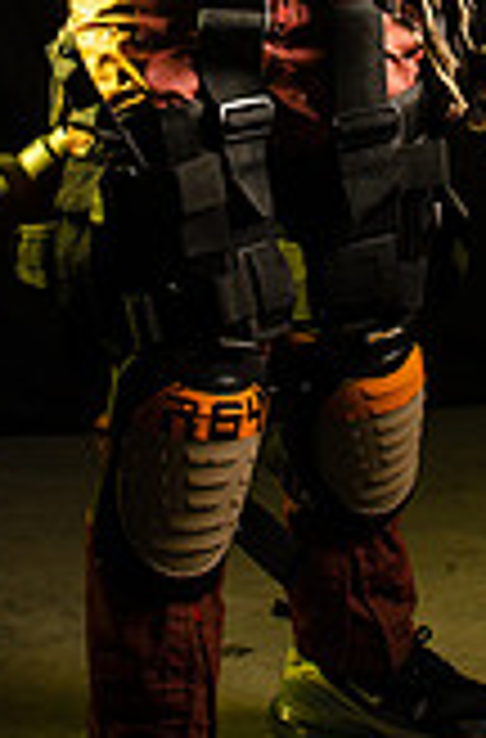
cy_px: 4
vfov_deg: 20.1
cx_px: 284
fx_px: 2022
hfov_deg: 13.7
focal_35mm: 99
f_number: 8
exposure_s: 1/125
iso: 140
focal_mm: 24
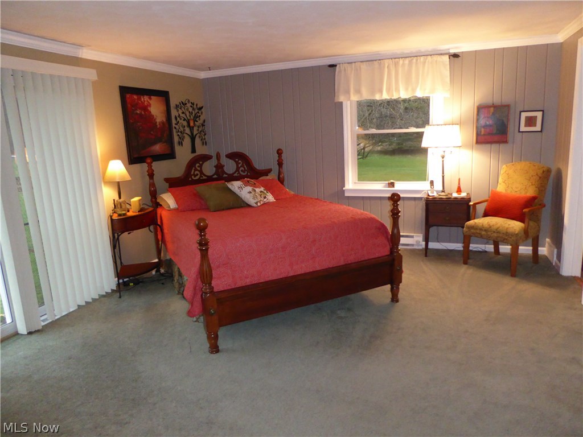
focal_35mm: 24
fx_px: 404
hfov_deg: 71.6
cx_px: 292
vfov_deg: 56.8
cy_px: 218
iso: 800
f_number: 3.3
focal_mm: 4.3
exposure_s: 1/60
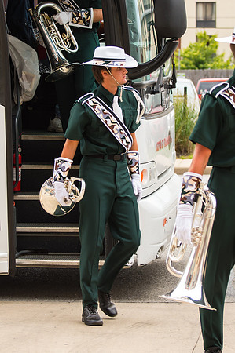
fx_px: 1517
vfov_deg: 13.3
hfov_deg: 8.9
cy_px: 111
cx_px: 106
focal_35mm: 155
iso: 450
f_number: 4.5
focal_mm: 70
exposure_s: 1/160
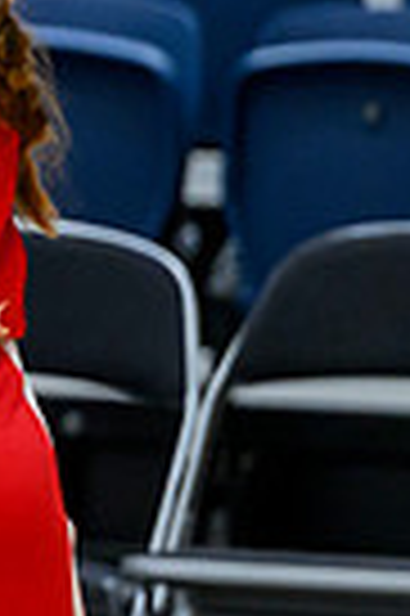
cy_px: 152
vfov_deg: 1.6
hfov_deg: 1.1
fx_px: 21869
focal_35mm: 1277
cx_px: -715
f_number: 2.8
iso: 2500
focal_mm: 200
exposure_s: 1/1000
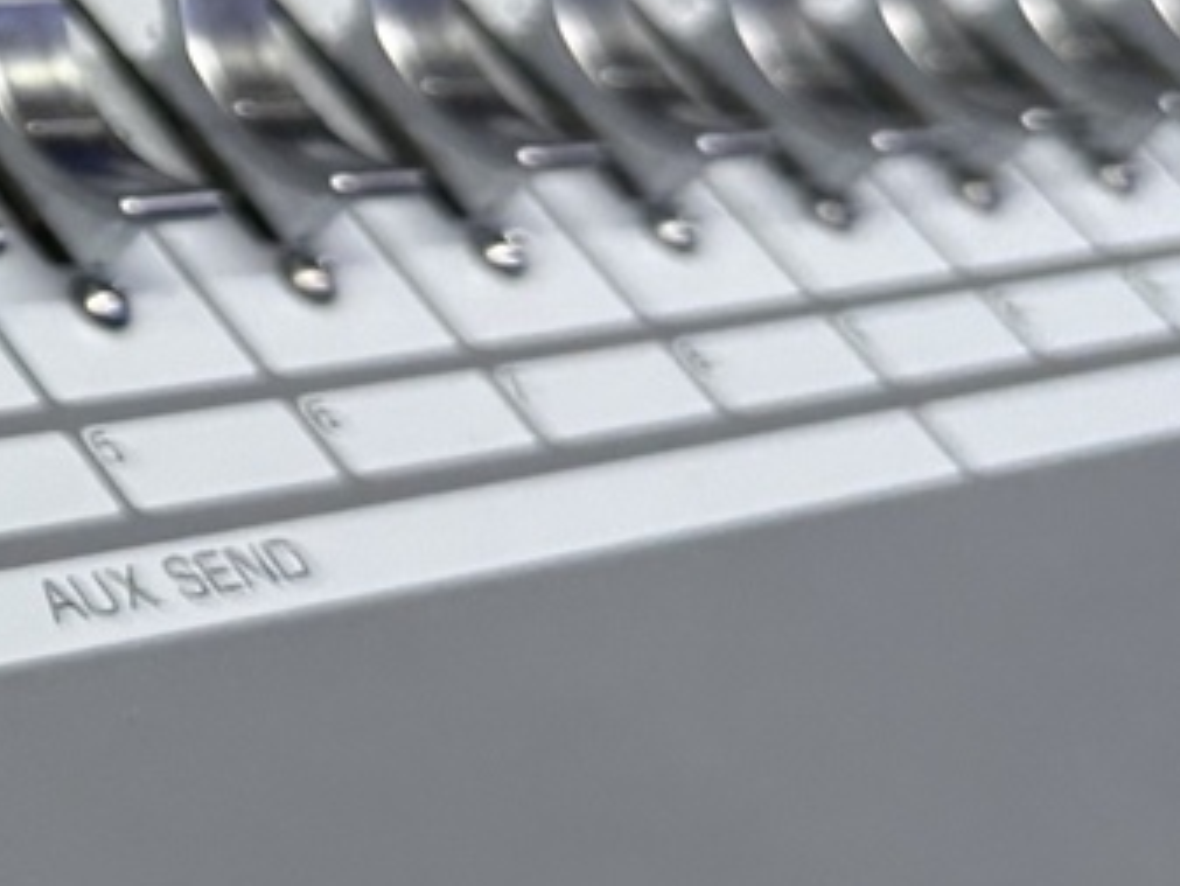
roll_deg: -18.2
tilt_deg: -25.9
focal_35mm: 114
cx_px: -1092
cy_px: -231
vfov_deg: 12.6
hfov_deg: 14.6
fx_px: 3887
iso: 160
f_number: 1.78
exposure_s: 1/100
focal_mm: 6.76
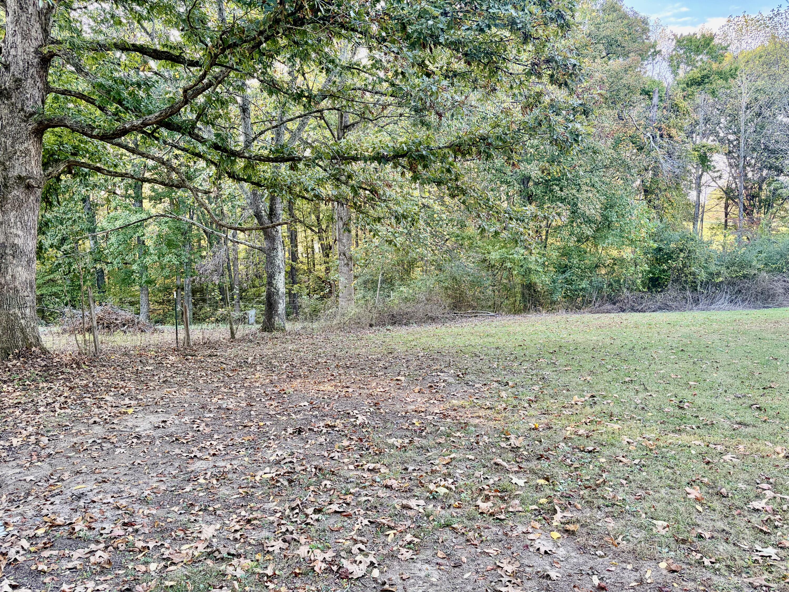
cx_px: 394
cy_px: 296
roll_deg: +1.4
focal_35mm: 26
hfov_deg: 67.3
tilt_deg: -4.6
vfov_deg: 53.1
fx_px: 593
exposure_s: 1/125
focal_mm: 5.96
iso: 100
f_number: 1.6
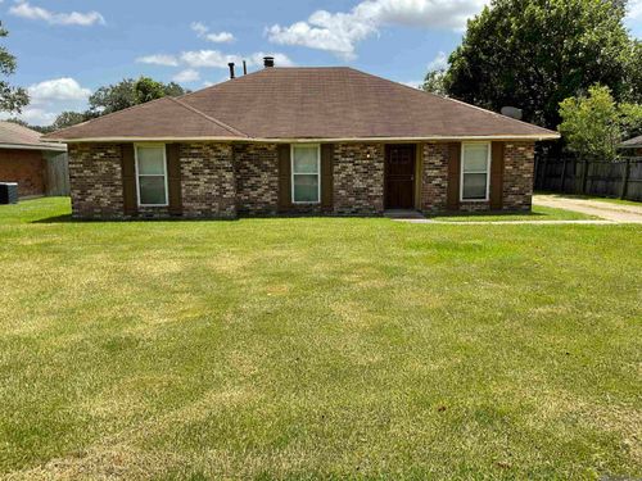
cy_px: 240
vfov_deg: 48.2
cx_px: 321
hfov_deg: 61.7
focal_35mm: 29
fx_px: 538
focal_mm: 3
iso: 16
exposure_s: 1/1195
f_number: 1.8
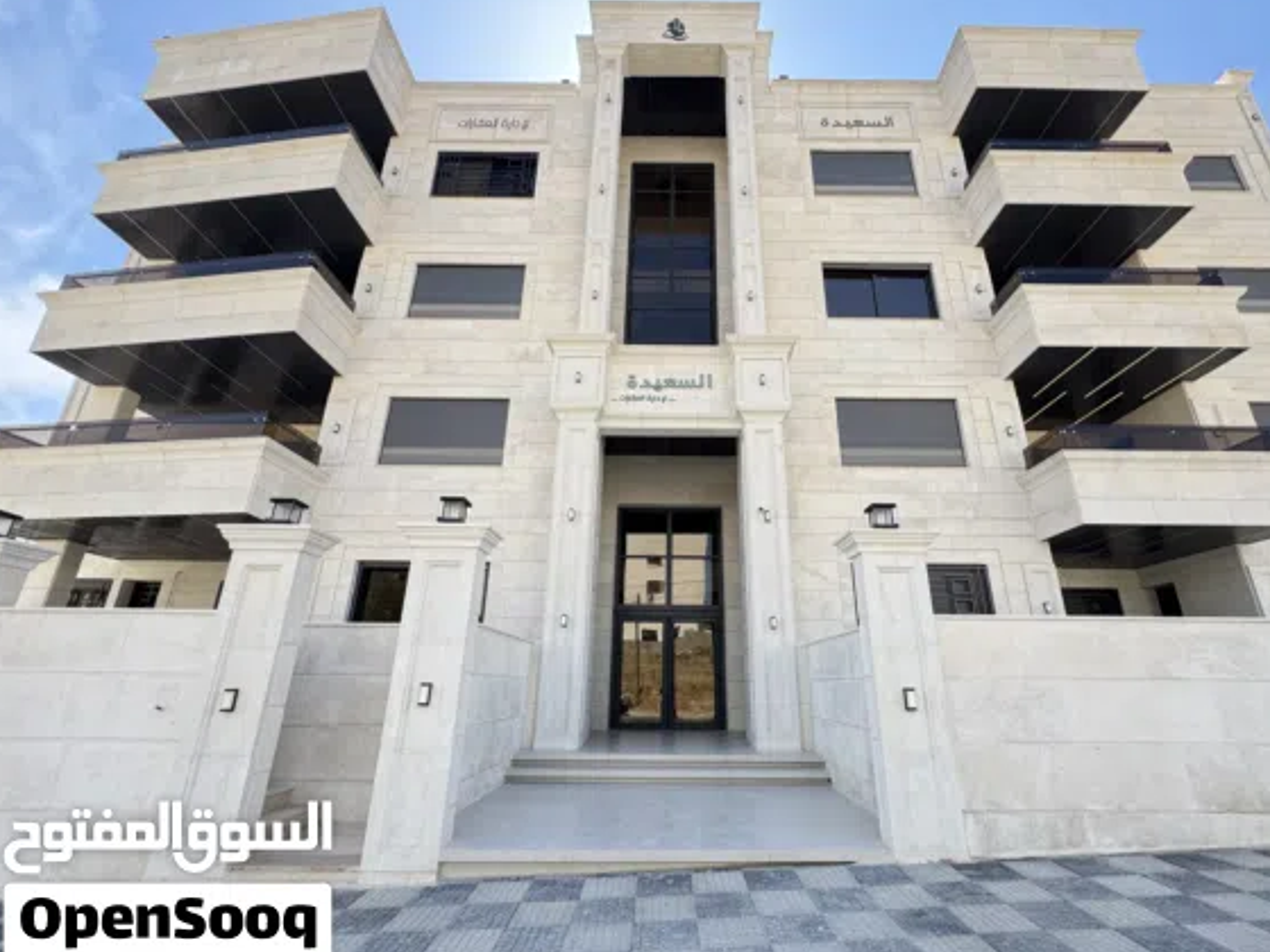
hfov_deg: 94.4
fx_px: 587
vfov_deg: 78.1
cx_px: 674
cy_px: 474
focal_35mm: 16
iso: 40
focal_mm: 2.22
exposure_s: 1/552
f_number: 2.2
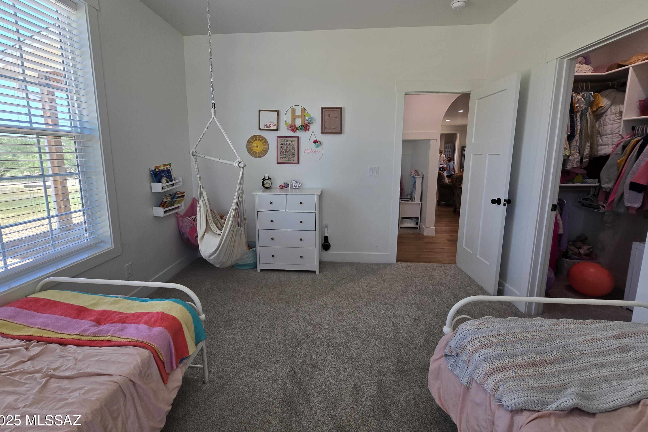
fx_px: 252
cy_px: 192
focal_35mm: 14
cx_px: 314
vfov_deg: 80.9
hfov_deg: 104.2
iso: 50
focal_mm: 2.2
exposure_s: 1/120
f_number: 2.2
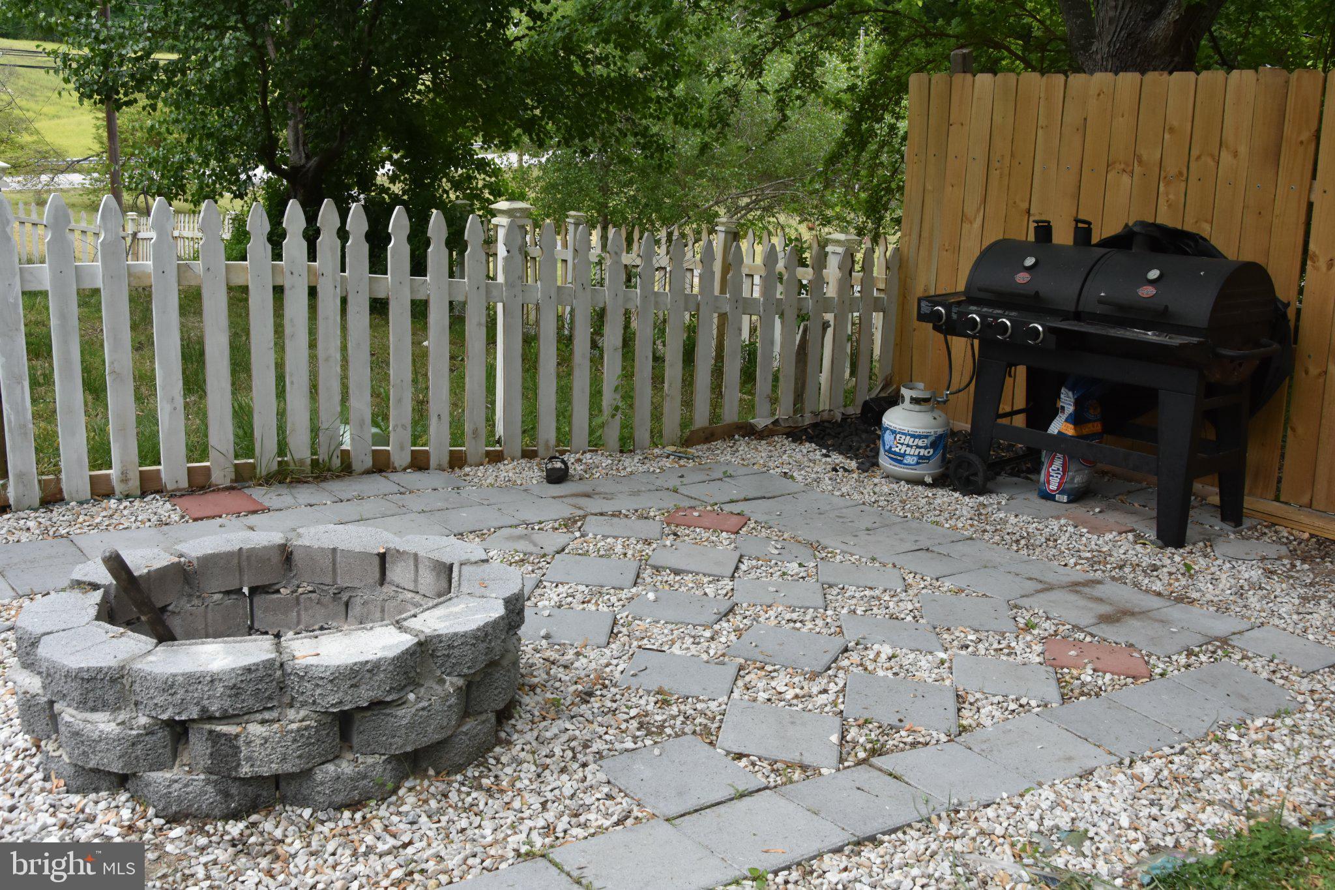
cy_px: 445
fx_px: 1335
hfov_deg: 53.1
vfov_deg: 36.9
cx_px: 668
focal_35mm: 36
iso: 640
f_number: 10
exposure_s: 1/400
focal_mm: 24
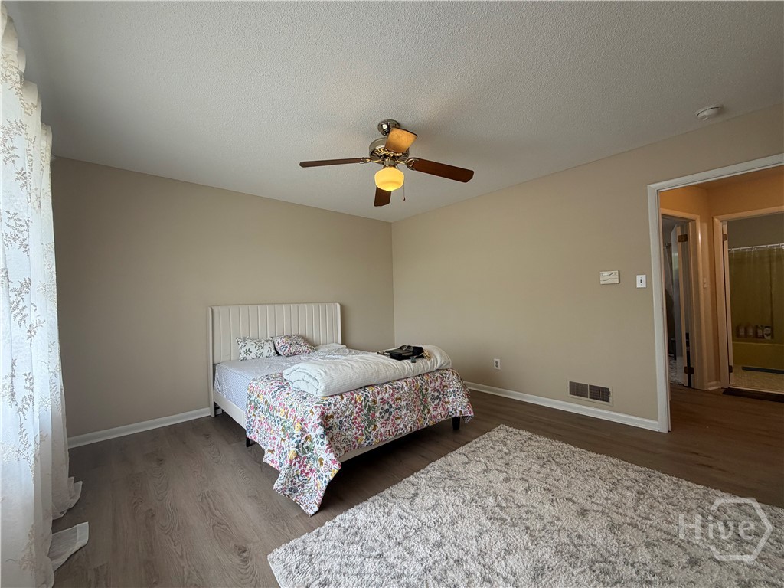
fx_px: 317
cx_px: 392
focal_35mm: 14
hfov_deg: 102.1
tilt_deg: +1.4
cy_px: 294
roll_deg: +1.4
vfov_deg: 85.7
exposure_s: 1/121
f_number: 2.2
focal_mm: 2.22
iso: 125
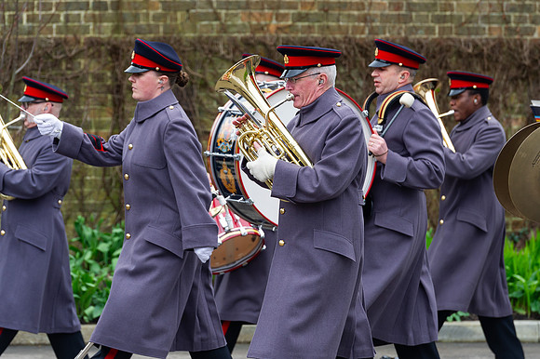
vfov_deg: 5.4
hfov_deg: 8.2
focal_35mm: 252
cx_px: 287
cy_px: 157
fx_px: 3783
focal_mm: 200
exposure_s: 1/250
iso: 280
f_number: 5
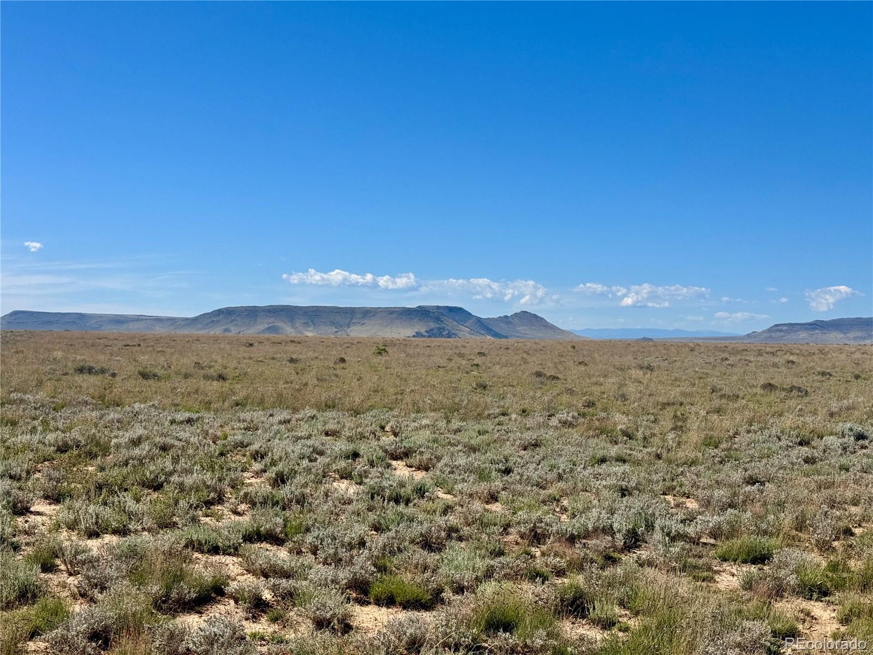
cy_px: 328
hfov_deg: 39.7
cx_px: 436
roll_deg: -1.2
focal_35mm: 48
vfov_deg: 30.3
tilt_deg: -0.4
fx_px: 1211
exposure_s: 1/7092
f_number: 1.78
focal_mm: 6.76
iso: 64
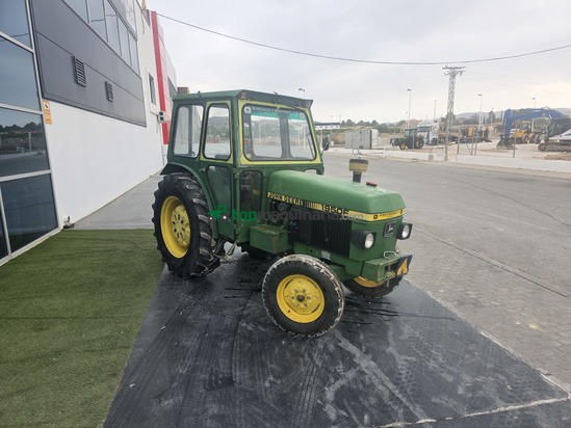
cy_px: 214
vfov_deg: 58.9
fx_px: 379
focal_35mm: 23
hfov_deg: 73.9
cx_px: 286
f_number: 1.7
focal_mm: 6.3
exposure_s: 1/100
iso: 12
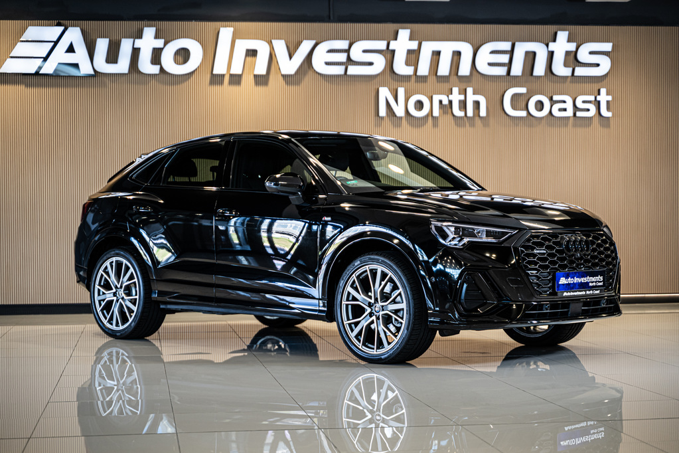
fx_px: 1414
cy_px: 226
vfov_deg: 18.2
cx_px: 340
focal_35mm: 75
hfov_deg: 27.0
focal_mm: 75
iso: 640
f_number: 2.8
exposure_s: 1/160
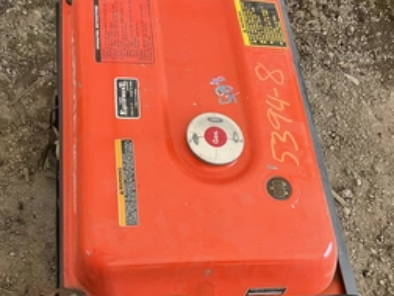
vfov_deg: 31.4
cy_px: 188
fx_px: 524
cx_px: 163
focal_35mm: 46
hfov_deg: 41.1
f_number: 1.8
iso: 32
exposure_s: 1/122
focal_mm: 3
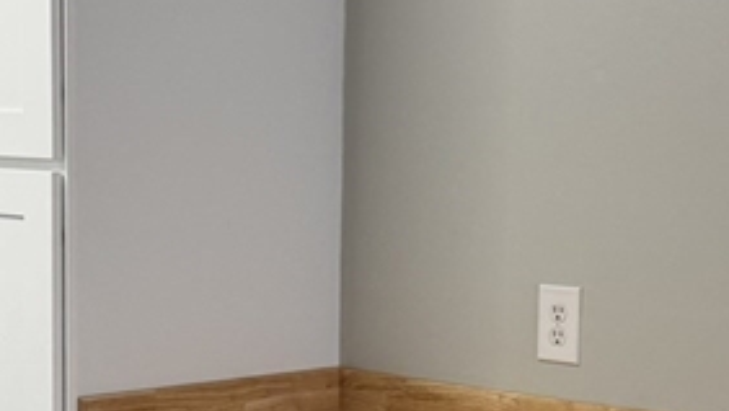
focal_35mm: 95
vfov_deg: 12.7
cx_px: 305
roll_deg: -1.0
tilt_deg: -7.5
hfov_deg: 22.4
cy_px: 354
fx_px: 1837
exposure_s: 1/117
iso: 200
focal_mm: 6.76
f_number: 1.78
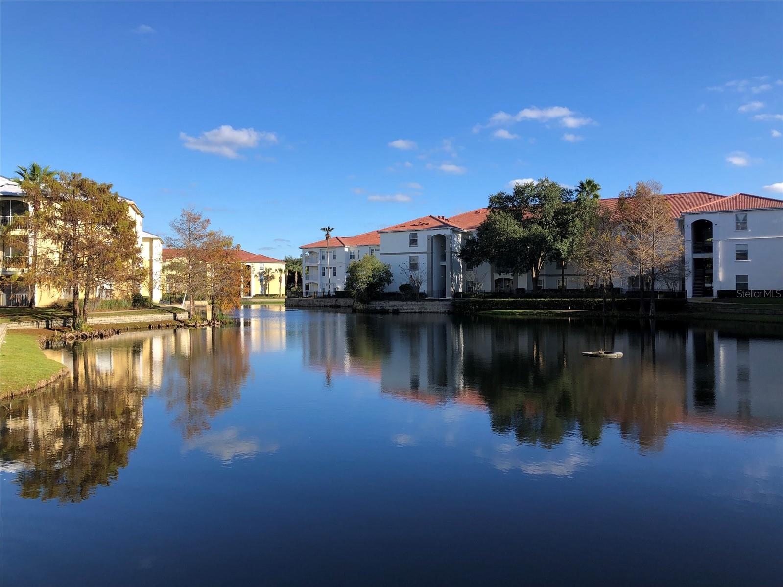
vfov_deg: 49.7
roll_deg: -0.1
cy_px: 294
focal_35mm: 28
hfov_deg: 63.4
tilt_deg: -1.5
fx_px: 633
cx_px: 392
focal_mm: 3.99
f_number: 1.8
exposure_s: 1/1389
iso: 20
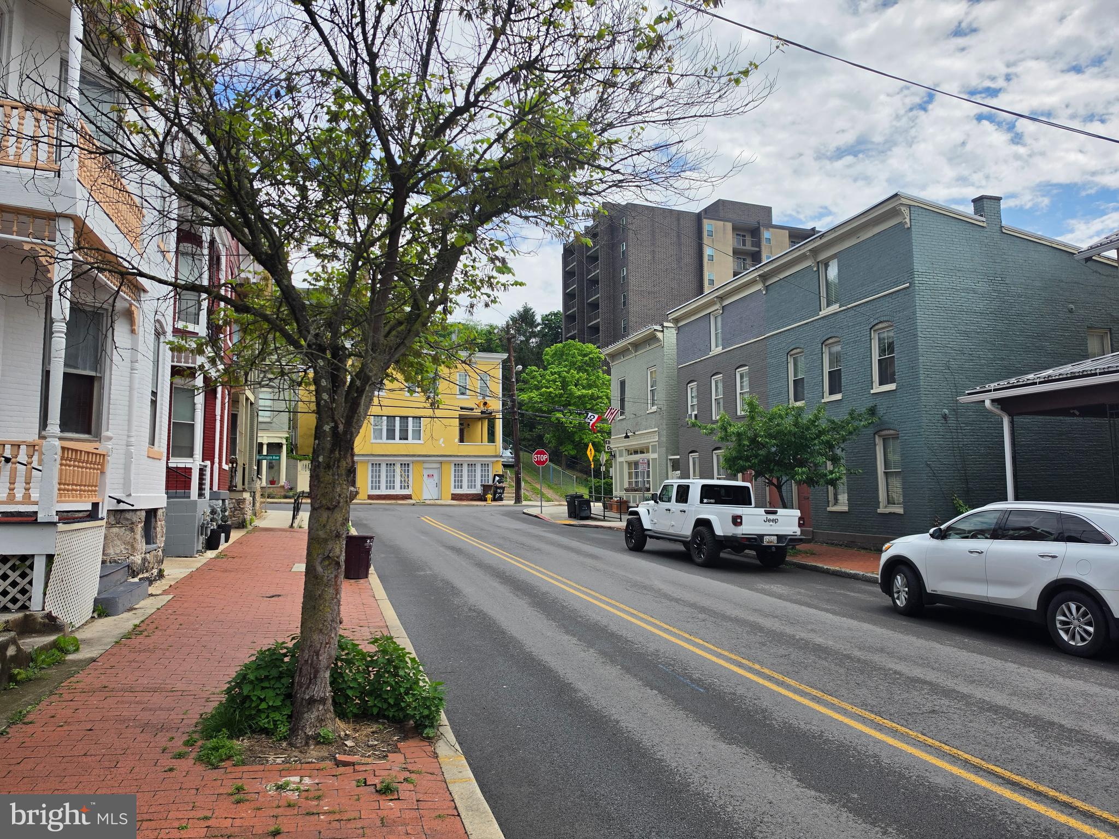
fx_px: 744
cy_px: 420
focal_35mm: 23
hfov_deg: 73.9
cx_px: 560
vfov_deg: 58.9
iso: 64
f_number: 1.4
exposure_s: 1/7939
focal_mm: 6.5
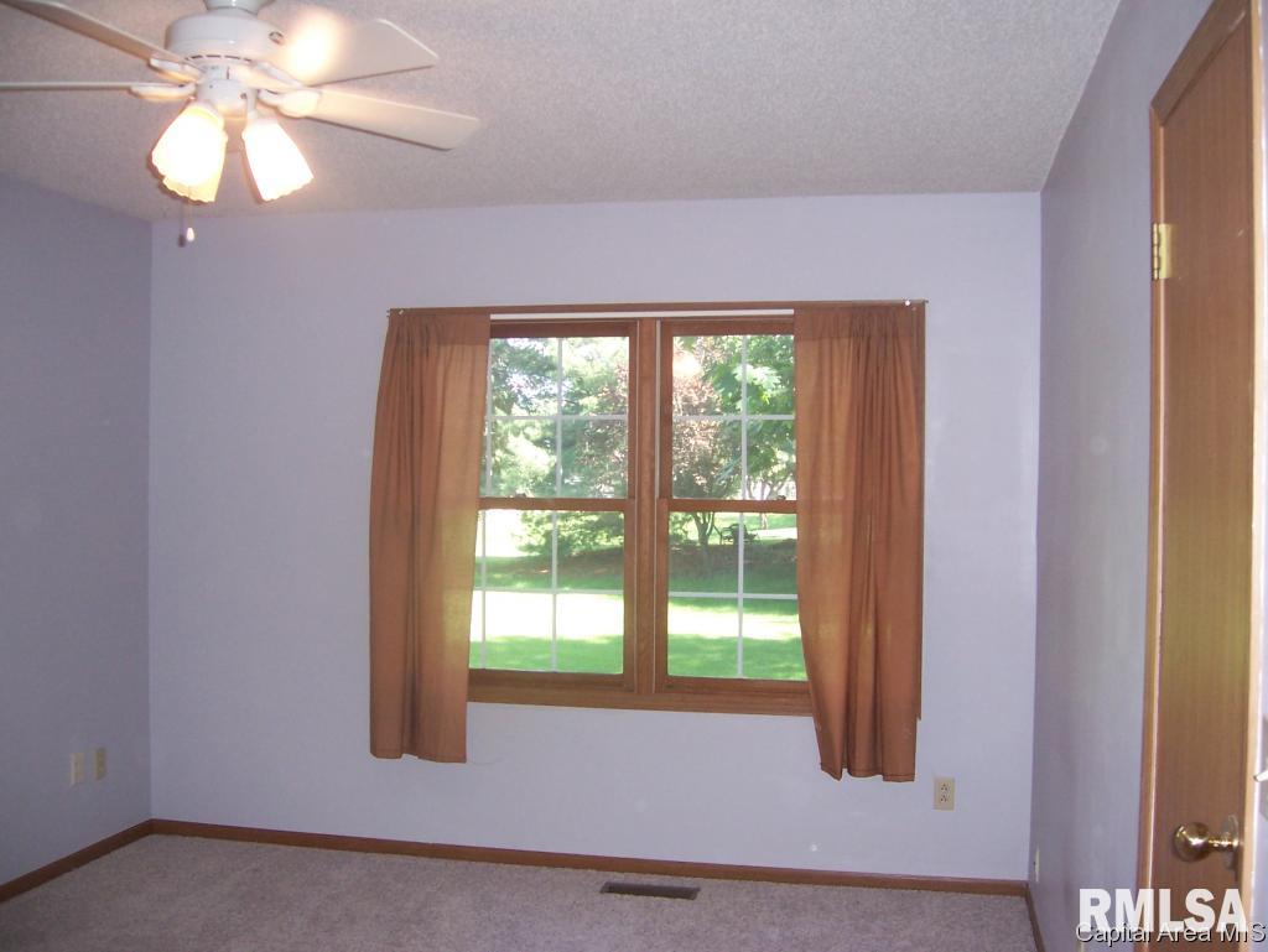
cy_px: 476
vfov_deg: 39.7
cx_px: 634
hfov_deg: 51.3
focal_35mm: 36
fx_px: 1319
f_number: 3
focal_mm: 6
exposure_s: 1/60
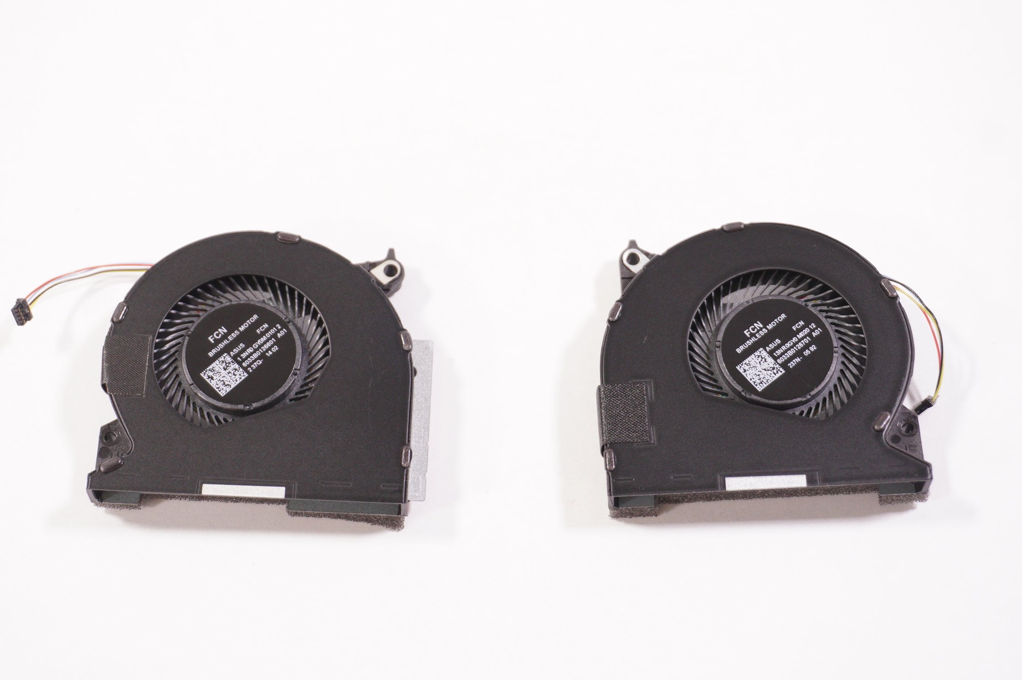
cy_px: 326
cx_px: 466
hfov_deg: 32.6
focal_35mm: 62
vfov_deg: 22.0
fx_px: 1746
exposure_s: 1/160
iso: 1000
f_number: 5.6
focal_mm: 37
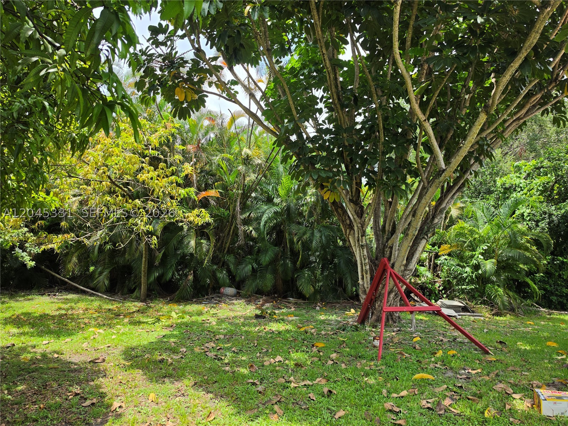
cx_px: 284
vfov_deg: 58.9
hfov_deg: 73.9
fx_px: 377
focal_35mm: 23
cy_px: 213
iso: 64
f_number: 1.4
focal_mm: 6.5
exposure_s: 1/3354
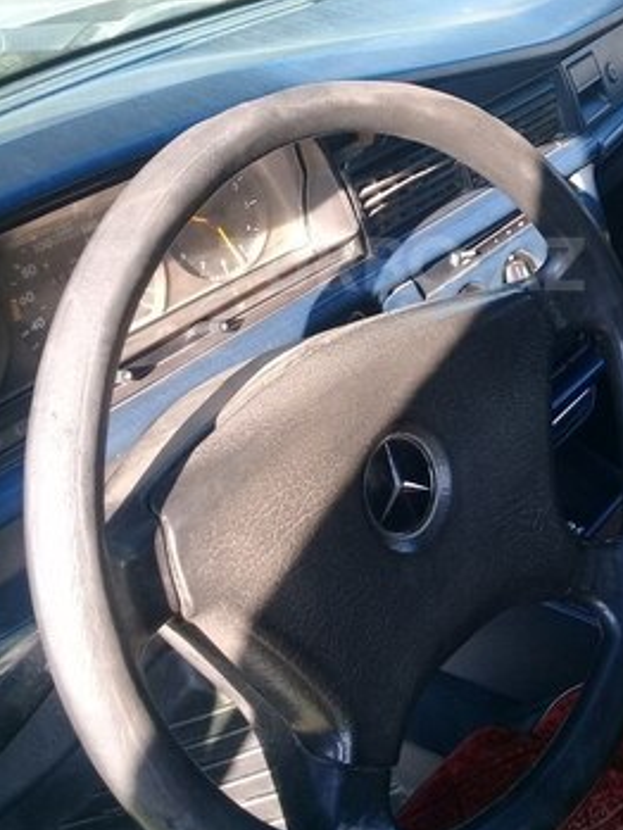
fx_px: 1055
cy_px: 264
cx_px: 402
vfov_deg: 42.2
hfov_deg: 32.7
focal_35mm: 44
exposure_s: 1/120
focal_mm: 3.3
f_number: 2.2
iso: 64
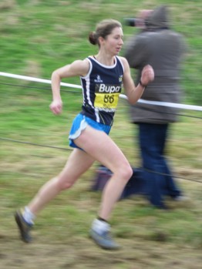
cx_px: 101
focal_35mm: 103
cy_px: 134
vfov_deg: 19.1
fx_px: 801
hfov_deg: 14.4
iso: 79
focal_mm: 21.3
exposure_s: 1/58.6
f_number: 4.6
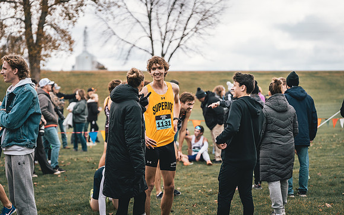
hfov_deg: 27.1
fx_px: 713
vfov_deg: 17.2
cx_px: 171
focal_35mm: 76
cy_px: 101
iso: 200
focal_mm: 70
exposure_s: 1/2500
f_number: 2
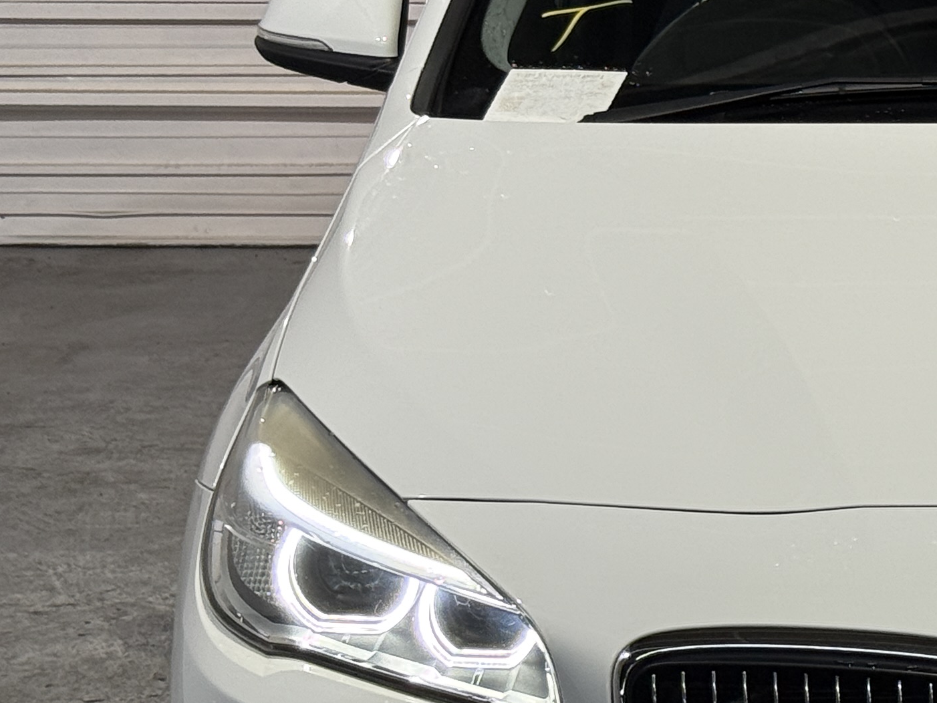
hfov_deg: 14.0
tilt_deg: -12.1
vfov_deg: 10.7
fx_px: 3736
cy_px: 440
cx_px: 1046
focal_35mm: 138
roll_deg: +0.0
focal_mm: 6.76
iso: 64
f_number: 1.78
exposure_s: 1/120
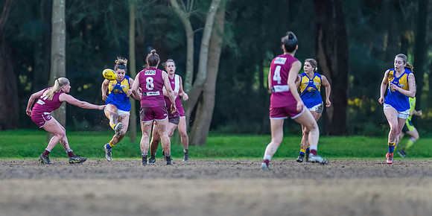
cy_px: 117
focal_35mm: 508
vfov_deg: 2.2
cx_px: 129
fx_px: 5666
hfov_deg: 4.4
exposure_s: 1/1250
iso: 3200
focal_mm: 300
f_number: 2.8
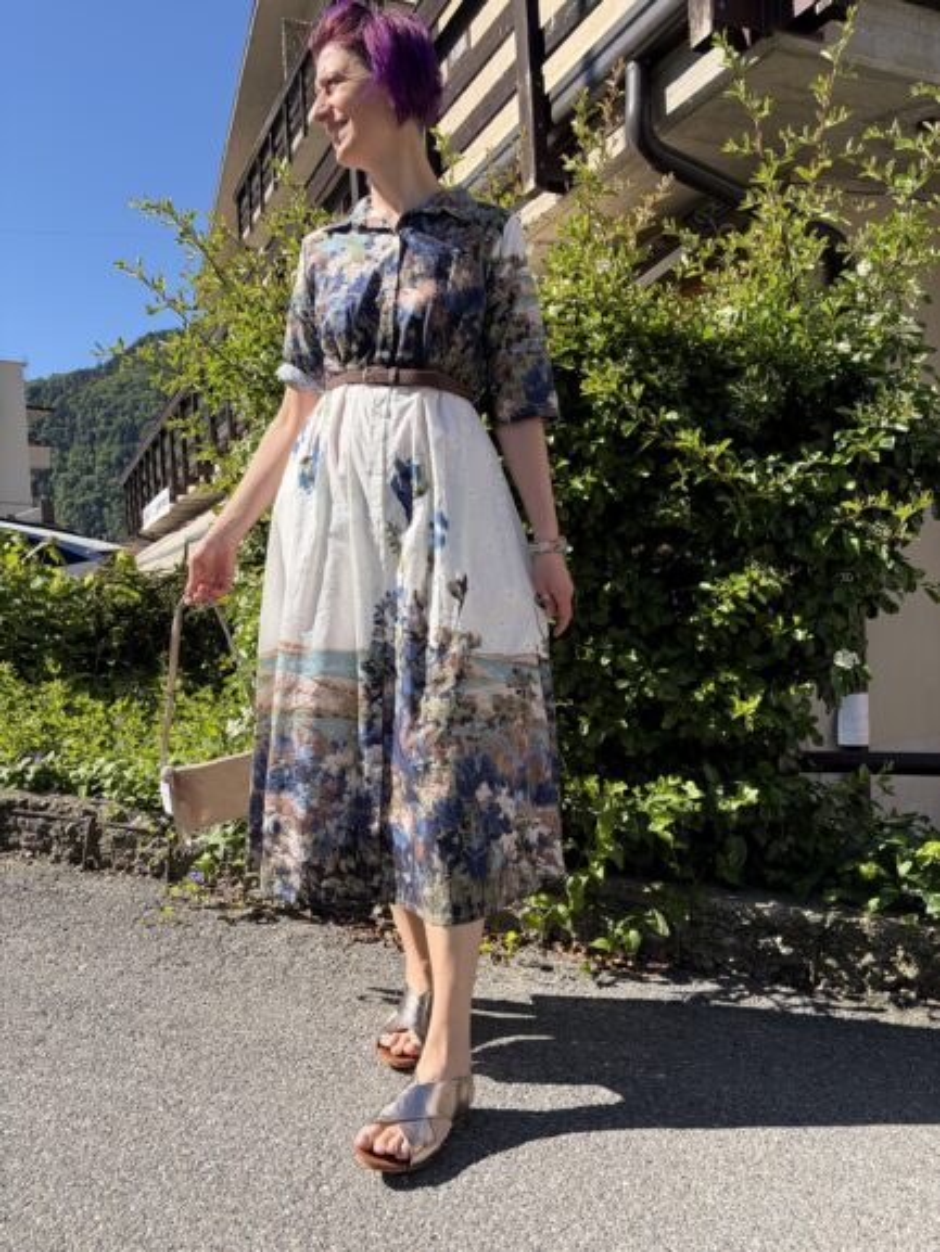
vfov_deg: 67.3
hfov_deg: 53.1
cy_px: 626
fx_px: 941
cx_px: 470
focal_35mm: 26
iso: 50
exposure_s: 1/2141
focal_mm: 5.96
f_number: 1.6
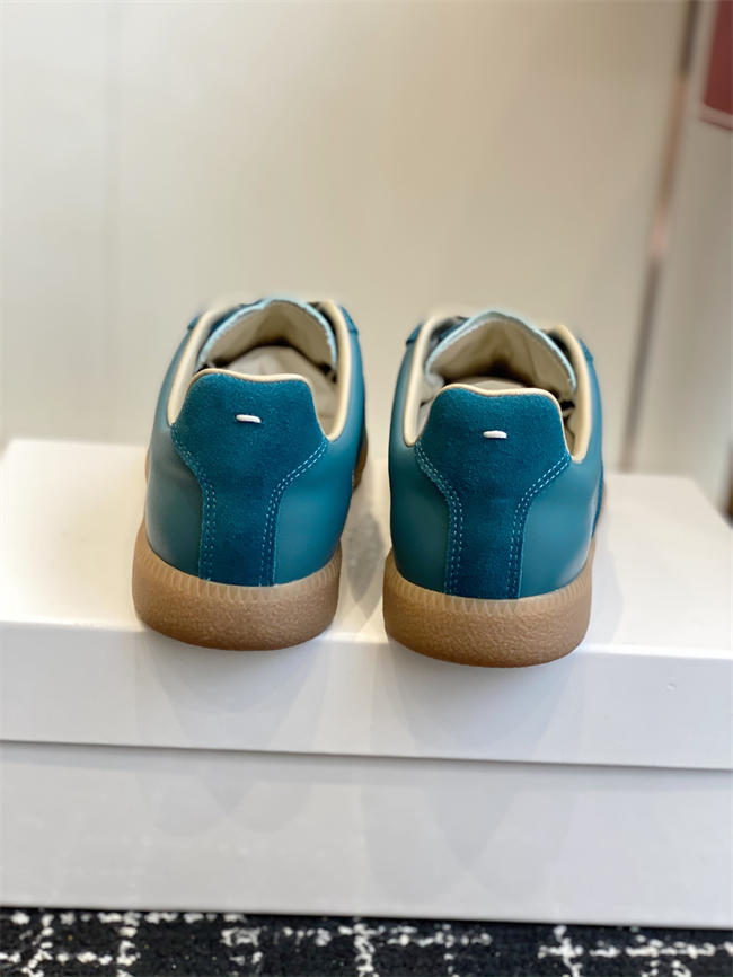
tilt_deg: -18.4
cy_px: 488
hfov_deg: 28.0
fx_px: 1467
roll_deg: -5.4
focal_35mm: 52
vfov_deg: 36.8
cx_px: 366
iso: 80
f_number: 2
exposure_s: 1/122
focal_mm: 6
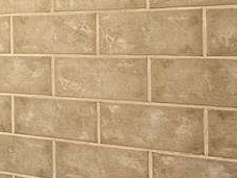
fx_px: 431
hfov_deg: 25.8
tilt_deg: +0.3
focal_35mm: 63
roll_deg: +1.1
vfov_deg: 22.9
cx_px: -81
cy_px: 34
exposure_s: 1/60
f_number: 2.2
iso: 320
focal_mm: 2.22
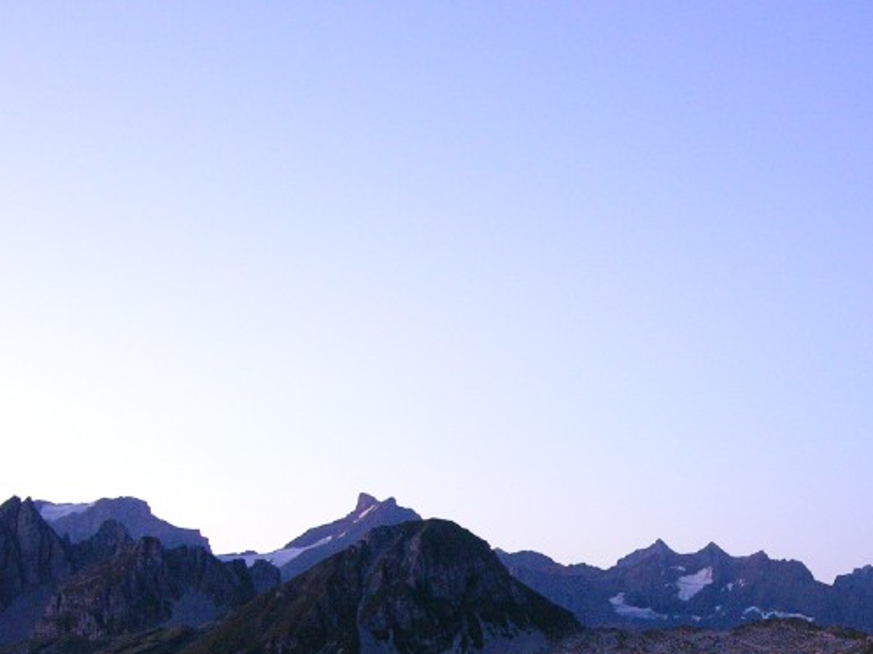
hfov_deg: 26.7
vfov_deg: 19.9
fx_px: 1815
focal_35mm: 72
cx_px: 647
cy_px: 622
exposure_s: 1/4.8
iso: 200
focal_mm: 8.9
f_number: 2.8
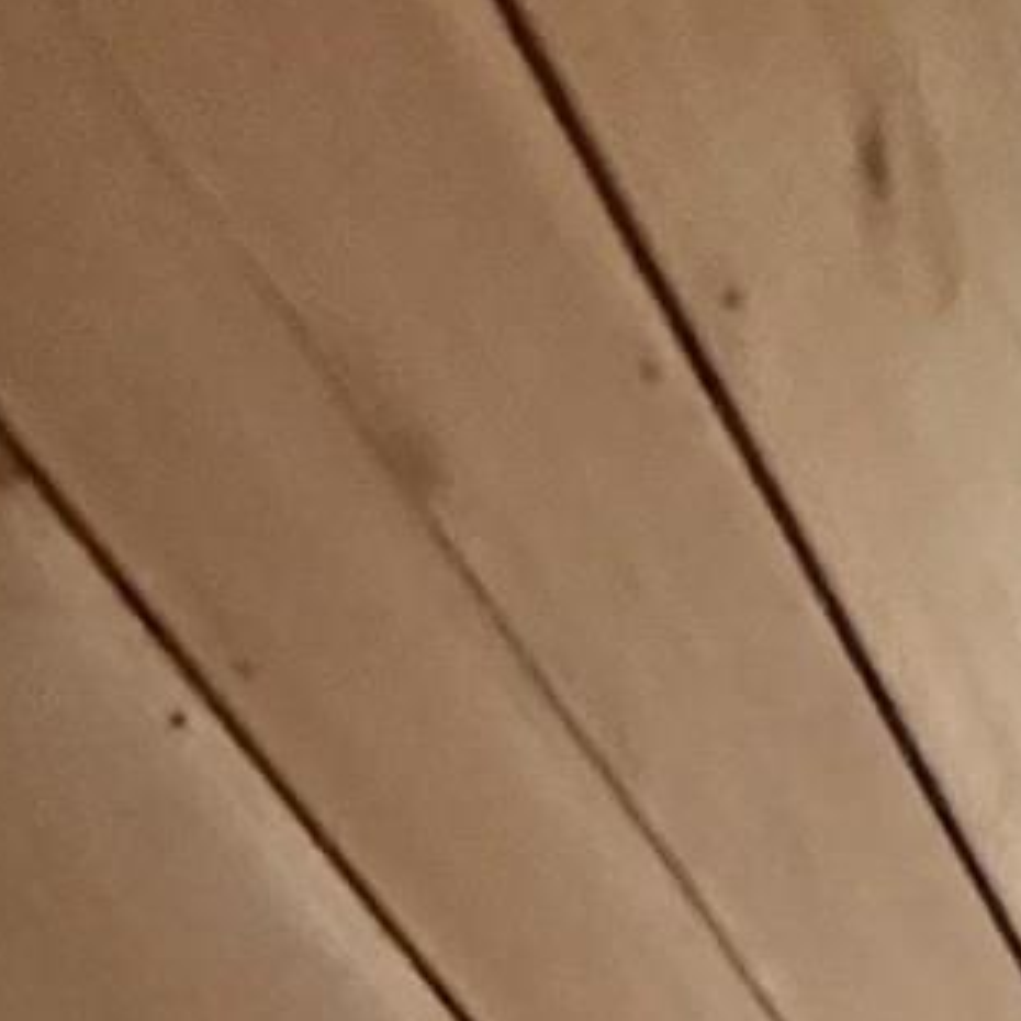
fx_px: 3070
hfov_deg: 13.9
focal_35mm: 92
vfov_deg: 9.6
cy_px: 3567
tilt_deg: -1.8
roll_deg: -0.5
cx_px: 2378
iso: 640
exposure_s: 1/60
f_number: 2.2
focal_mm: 2.22
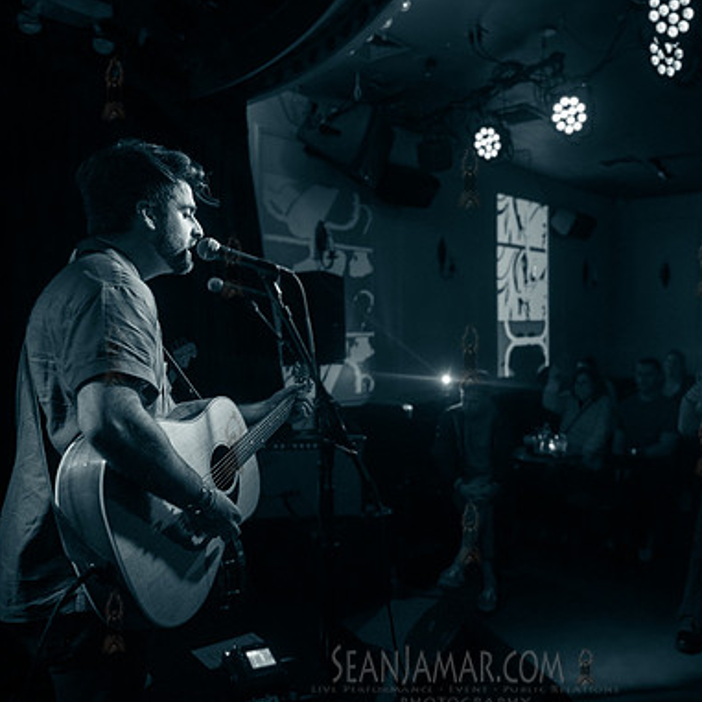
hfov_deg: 51.6
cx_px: 468
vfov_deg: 52.5
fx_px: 711
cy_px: 354
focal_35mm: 31
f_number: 2.8
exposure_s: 1/320
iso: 8000
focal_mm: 24
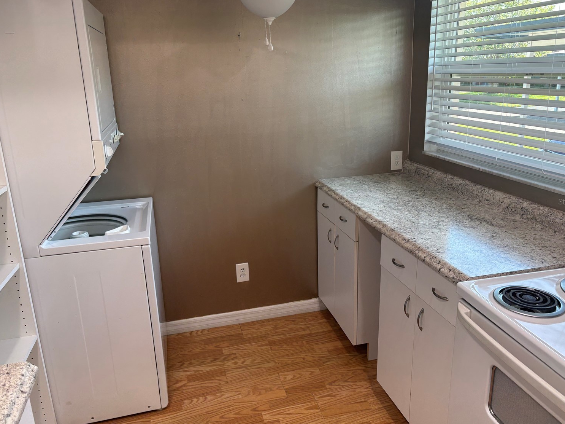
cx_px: 290
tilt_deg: -14.2
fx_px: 457
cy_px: 201
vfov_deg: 49.7
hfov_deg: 63.4
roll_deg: +2.3
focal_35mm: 28
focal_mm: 5.96
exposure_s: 1/120
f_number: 1.6
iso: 64
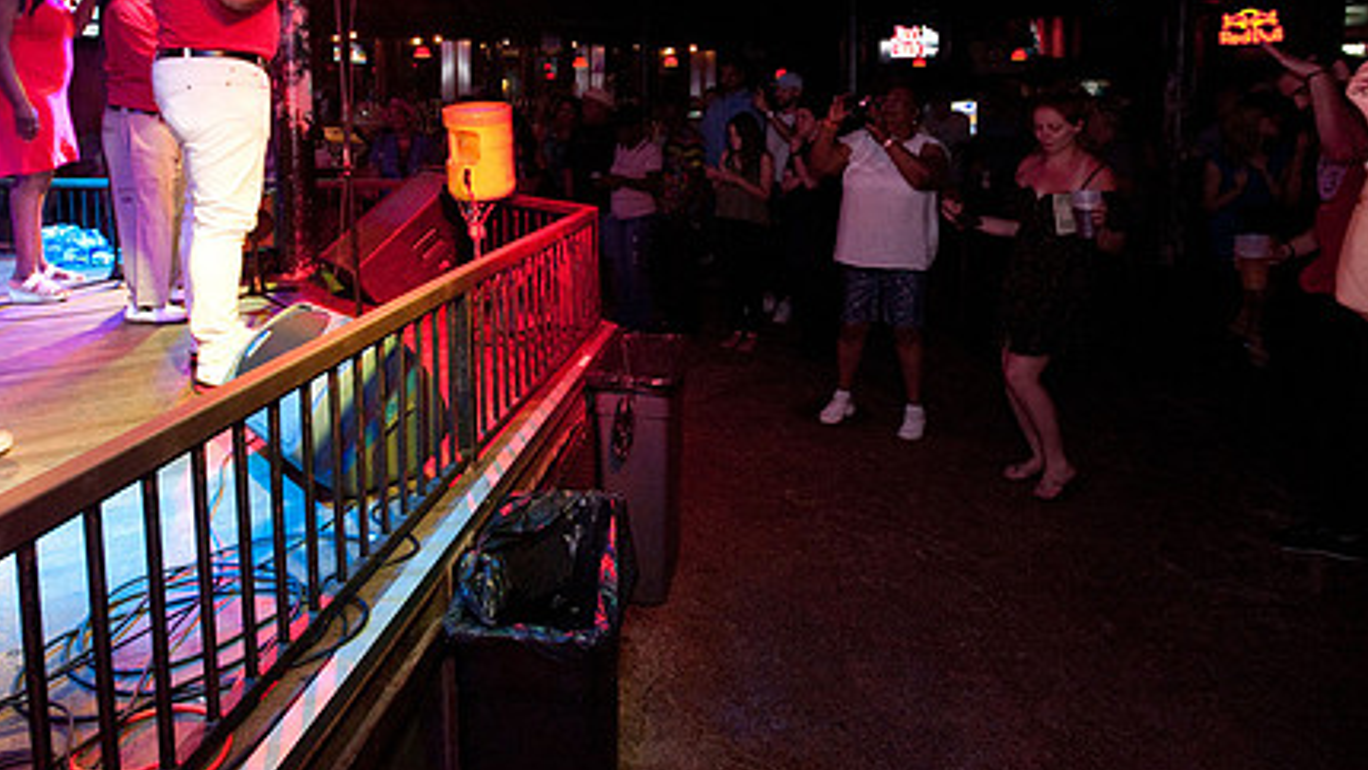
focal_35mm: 24
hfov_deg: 75.3
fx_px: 871
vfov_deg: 46.1
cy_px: 197
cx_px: 538
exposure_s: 1/80
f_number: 5.6
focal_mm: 17
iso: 3200
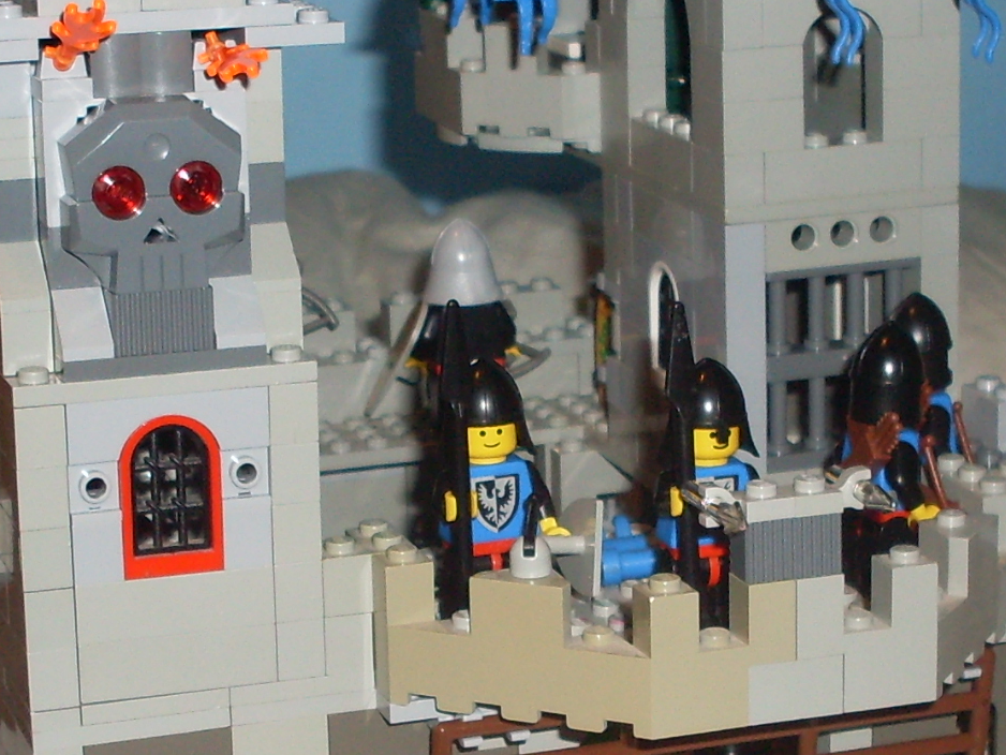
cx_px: 537
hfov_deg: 18.7
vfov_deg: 14.0
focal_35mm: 105
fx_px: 3052
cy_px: 576
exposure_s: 1/45
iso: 100
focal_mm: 6.3
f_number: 2.8
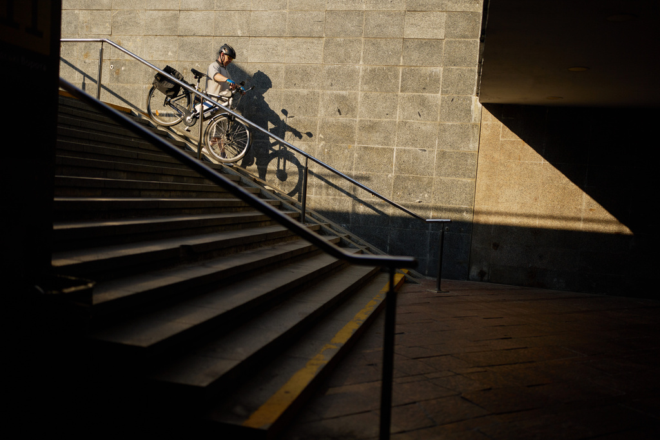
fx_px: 641
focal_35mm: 35
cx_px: 330
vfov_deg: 37.8
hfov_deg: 54.4
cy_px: 220
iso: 100
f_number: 1.4
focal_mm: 35
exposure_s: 1/12800
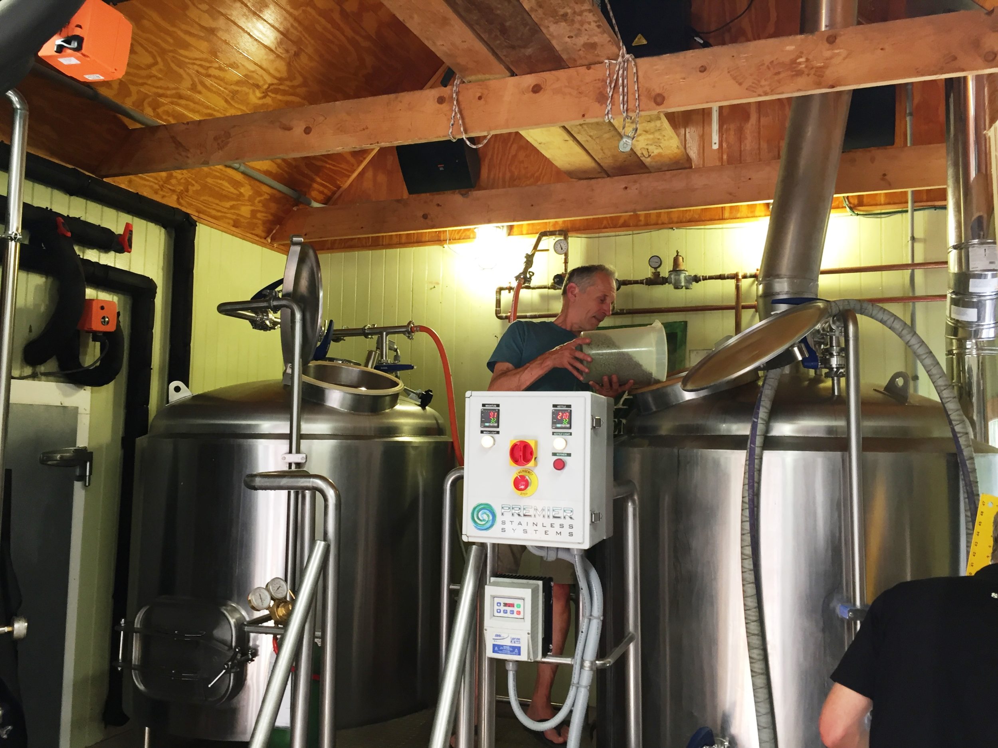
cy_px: 374
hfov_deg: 61.7
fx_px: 836
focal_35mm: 29
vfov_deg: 48.2
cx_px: 499
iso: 64
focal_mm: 4.15
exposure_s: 1/30
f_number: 2.2
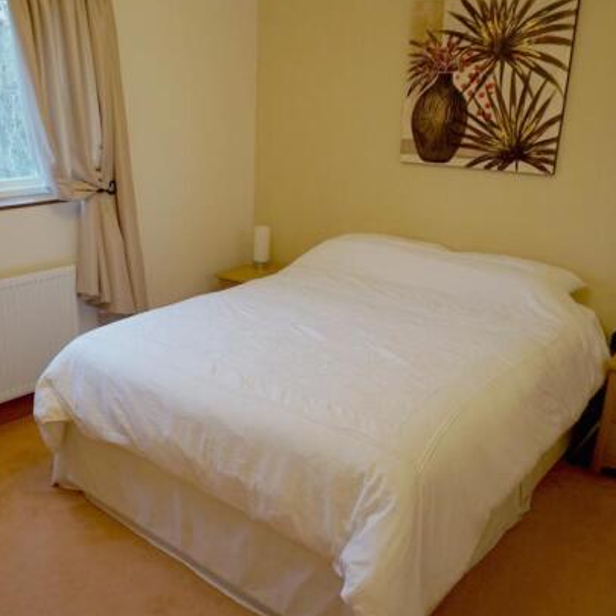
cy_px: 318
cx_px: 242
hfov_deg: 49.4
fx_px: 664
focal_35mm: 33
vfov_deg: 49.7
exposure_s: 1/160
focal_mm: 16
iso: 1250
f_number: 4
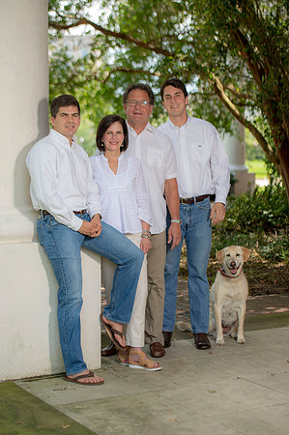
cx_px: 144
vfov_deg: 24.8
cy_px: 218
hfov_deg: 16.6
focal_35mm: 82
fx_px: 990
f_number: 3.5
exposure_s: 1/250
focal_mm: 82
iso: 100
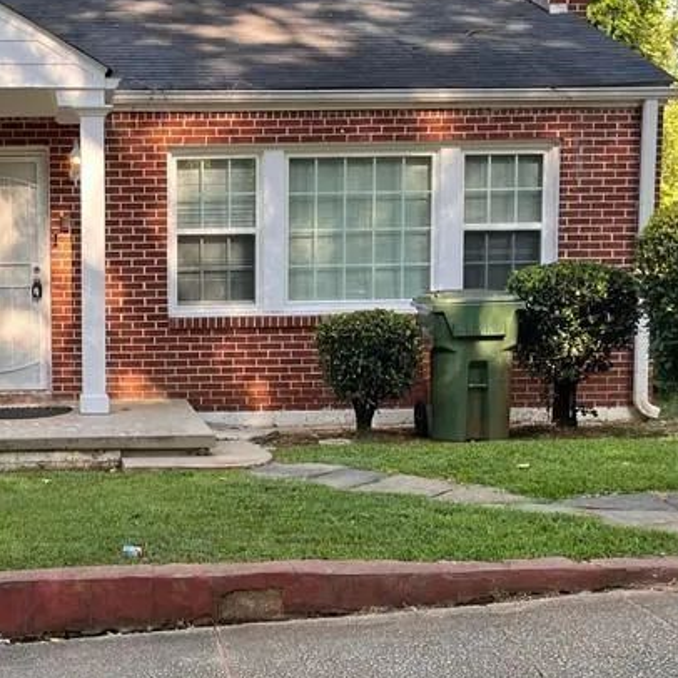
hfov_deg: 28.3
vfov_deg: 29.5
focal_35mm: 58
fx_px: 1285
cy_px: 377
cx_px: 52
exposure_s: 1/243
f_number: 1.6
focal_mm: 5.1
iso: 40
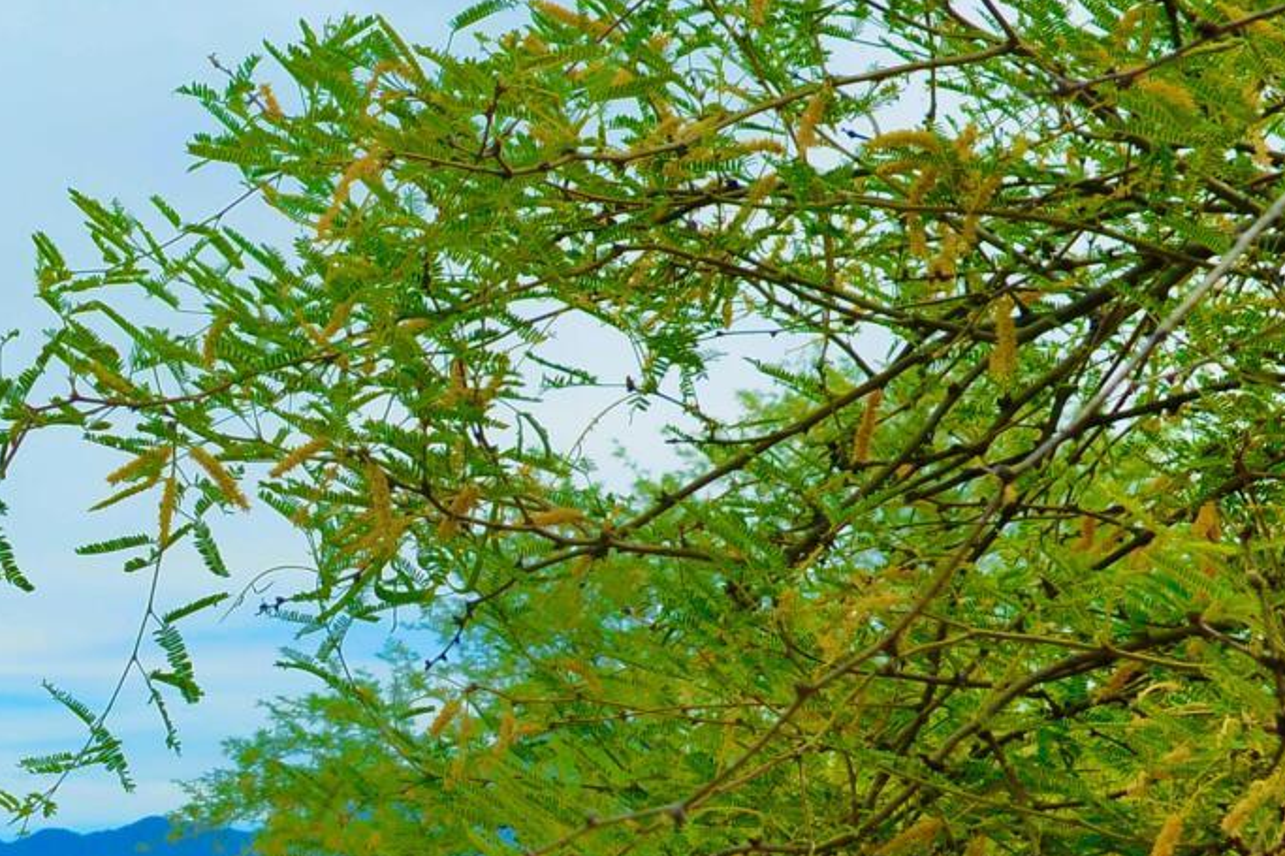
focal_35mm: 167
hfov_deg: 11.8
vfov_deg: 8.0
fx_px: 5959
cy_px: 1336
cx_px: -593
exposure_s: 1/250
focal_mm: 38
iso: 200
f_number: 10
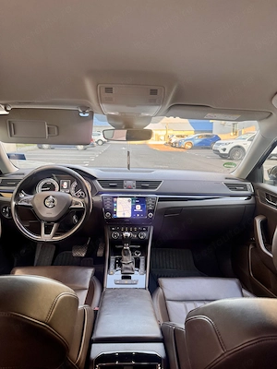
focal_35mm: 24
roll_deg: -1.2
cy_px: 184
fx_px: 256
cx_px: 138
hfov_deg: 56.8
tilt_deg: -10.5
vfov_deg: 71.6
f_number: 1.78
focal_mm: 6.76
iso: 200
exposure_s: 1/121
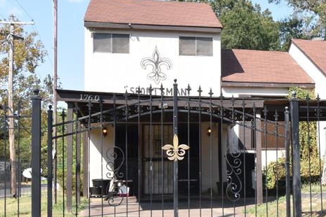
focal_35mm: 66
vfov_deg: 20.6
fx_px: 598
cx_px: 309
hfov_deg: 29.0
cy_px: 135
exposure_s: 1/160
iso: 640
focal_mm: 20
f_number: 18
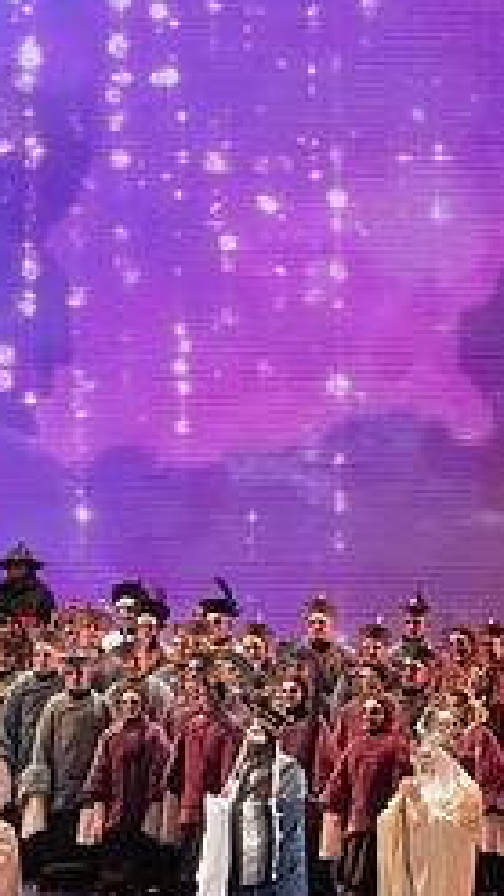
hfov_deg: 6.9
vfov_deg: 12.5
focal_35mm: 172
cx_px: -392
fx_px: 4085
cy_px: 513
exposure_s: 1/1000
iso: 20000
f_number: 10
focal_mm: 70
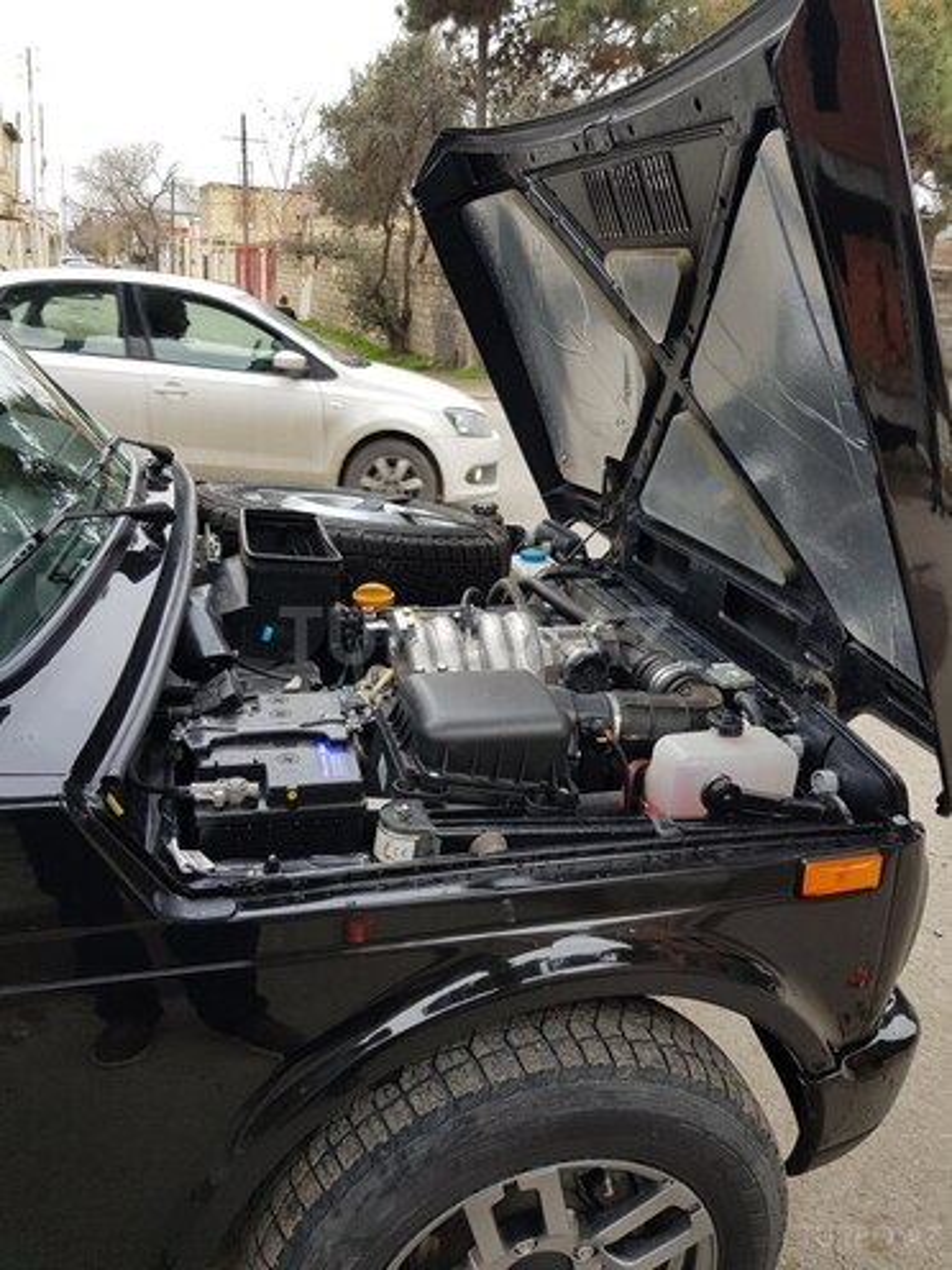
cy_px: 635
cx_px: 476
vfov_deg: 67.3
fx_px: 953
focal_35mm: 26
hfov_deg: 53.1
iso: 40
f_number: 1.7
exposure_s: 1/375
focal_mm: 4.2
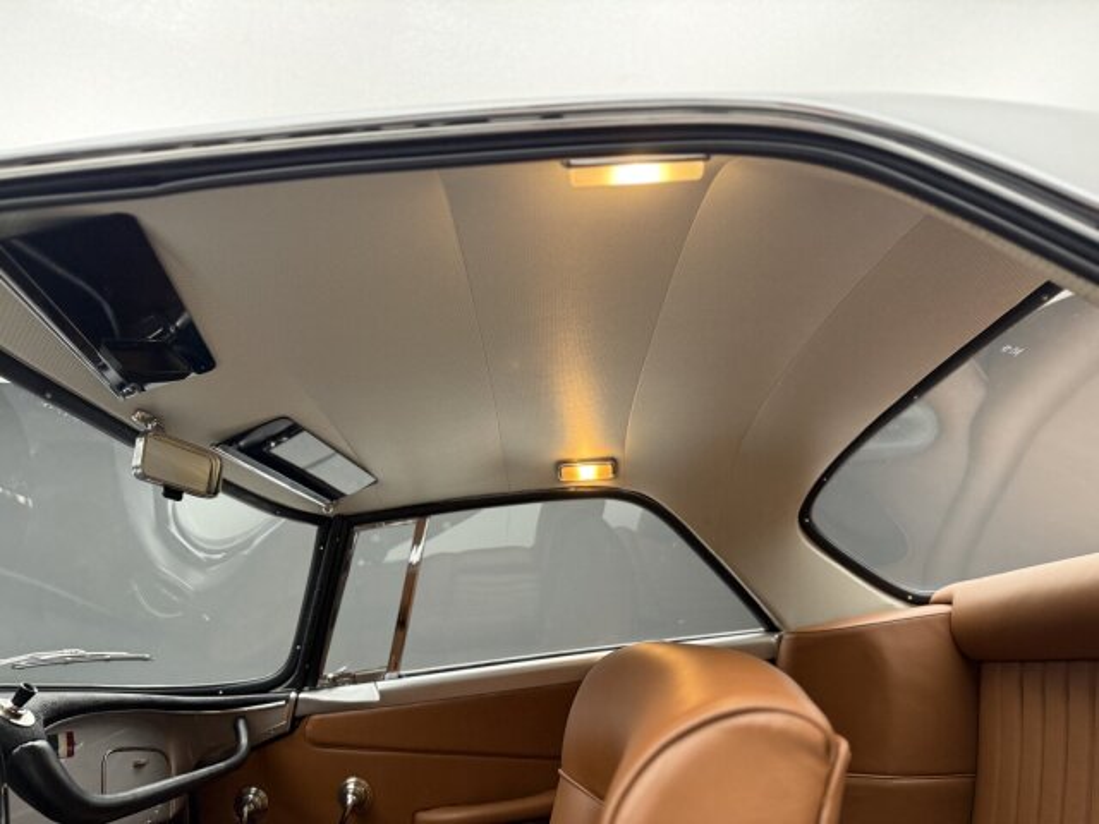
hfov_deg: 71.6
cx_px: 550
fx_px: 762
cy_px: 412
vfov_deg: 56.8
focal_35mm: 24
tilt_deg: +17.9
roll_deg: +7.9
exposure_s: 1/50
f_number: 1.78
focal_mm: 6.76
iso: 200
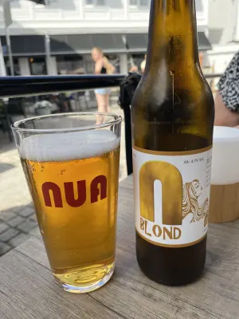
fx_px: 239
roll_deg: +3.5
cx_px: 120
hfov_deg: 53.1
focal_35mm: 26
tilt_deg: -15.4
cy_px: 160
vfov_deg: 67.3
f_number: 1.8
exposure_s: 1/702
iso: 32
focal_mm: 4.25
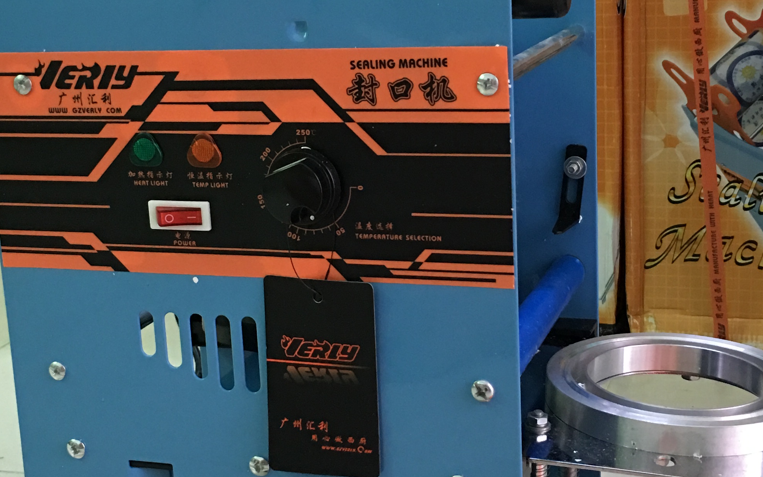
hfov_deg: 32.5
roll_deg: +2.8
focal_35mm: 63
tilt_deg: -14.3
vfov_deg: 20.6
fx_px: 1310
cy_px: 236
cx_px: 386
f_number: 2.2
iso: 125
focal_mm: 4.15
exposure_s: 1/17
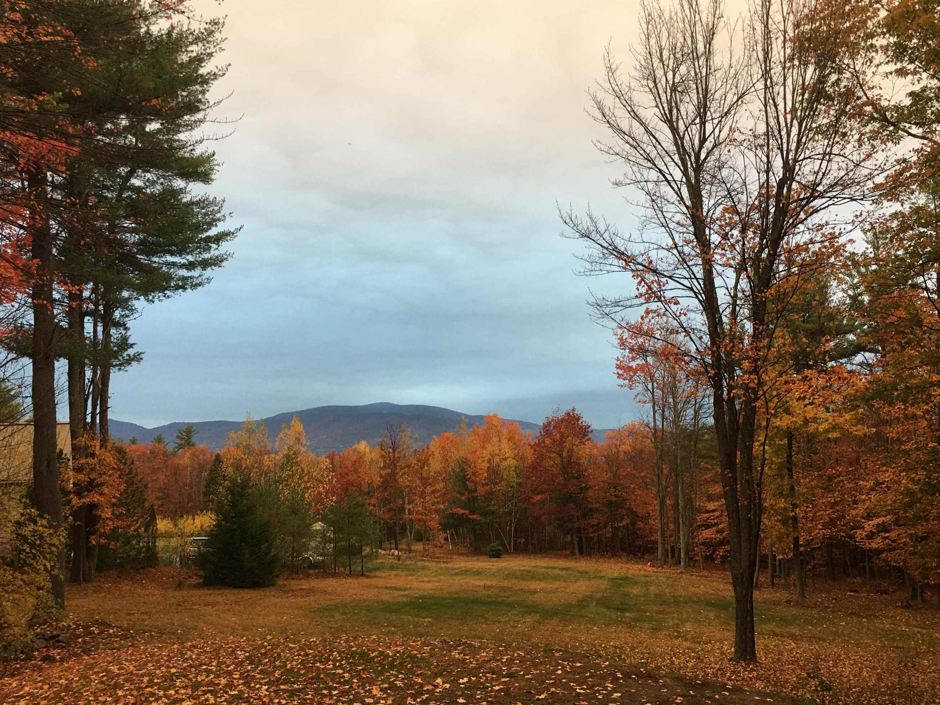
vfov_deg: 41.8
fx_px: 923
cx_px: 492
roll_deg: +1.9
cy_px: 372
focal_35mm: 34
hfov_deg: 53.9
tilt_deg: +6.2
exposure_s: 1/30
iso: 40
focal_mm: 4.15
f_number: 2.2
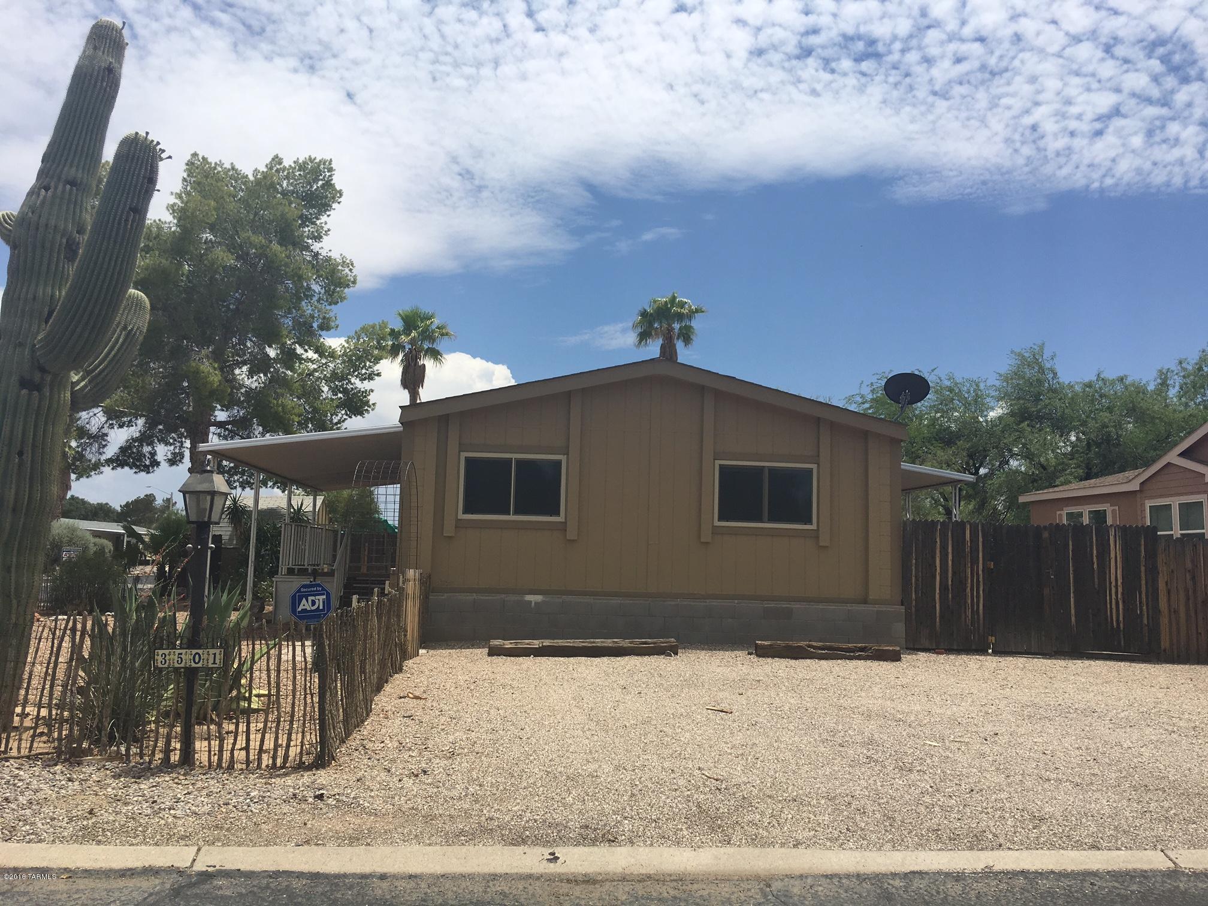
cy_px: 453
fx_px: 1012
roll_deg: -1.8
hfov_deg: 61.7
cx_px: 604
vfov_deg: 48.2
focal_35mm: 29
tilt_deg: +6.0
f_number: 2.2
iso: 25
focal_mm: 4.15
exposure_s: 1/3344
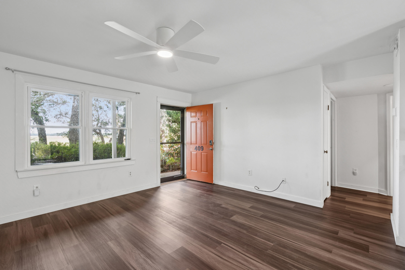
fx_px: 180
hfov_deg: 96.7
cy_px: 135
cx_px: 202
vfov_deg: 73.7
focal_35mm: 16
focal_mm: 16
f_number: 7.1
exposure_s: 1/6
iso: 400
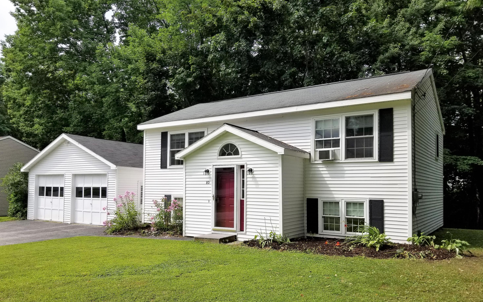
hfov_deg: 66.5
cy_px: 176
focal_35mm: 28
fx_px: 369
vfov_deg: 44.4
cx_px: 243
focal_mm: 4.25
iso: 50
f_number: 1.7
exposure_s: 1/2864
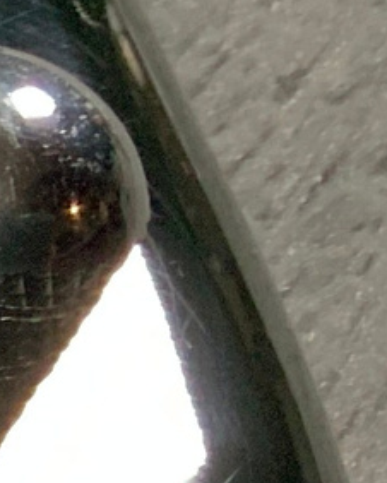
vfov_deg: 7.5
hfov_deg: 4.7
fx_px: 3676
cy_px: 466
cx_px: -1772
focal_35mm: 257
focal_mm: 3
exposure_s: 1/62
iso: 64
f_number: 1.8
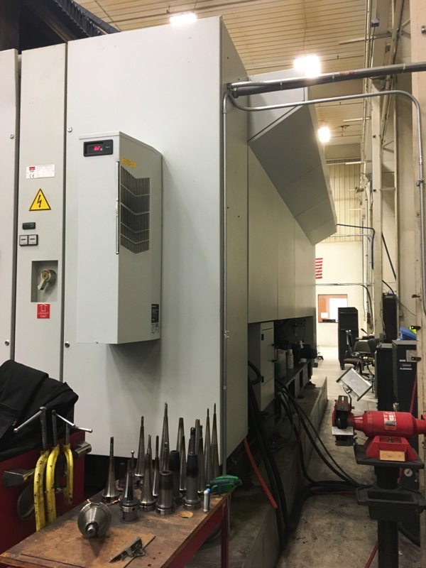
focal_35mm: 29
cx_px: 213
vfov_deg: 61.7
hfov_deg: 48.2
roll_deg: +0.7
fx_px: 476
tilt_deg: +1.3
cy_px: 284
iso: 125
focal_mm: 4.15
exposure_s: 1/30
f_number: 2.2
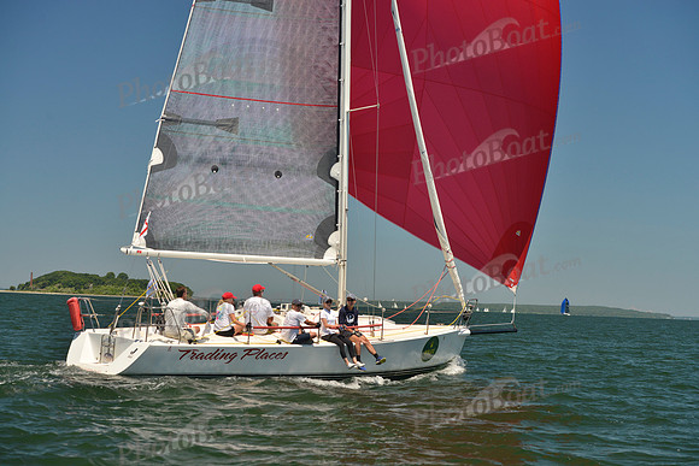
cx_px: 350
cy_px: 233
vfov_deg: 19.5
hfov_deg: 28.8
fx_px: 1359
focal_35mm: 70
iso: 280
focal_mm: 70
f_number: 6.3
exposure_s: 1/800
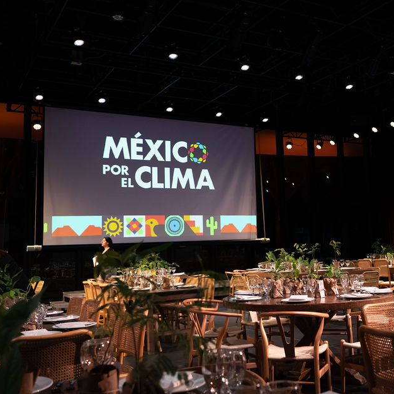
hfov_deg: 40.3
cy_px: 181
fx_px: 528
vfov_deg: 40.9
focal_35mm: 41
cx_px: 270
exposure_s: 1/250
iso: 3200
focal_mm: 28
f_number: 5.6
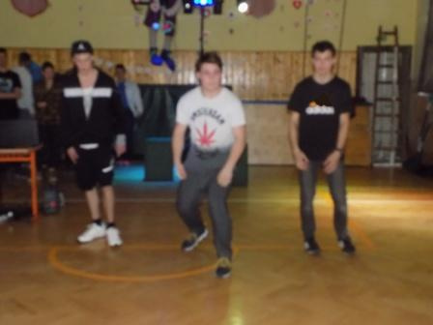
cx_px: 216
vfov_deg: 35.1
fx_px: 513
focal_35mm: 41
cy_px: 162
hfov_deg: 45.8
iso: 800
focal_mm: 7.3
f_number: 3.6
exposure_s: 1/30
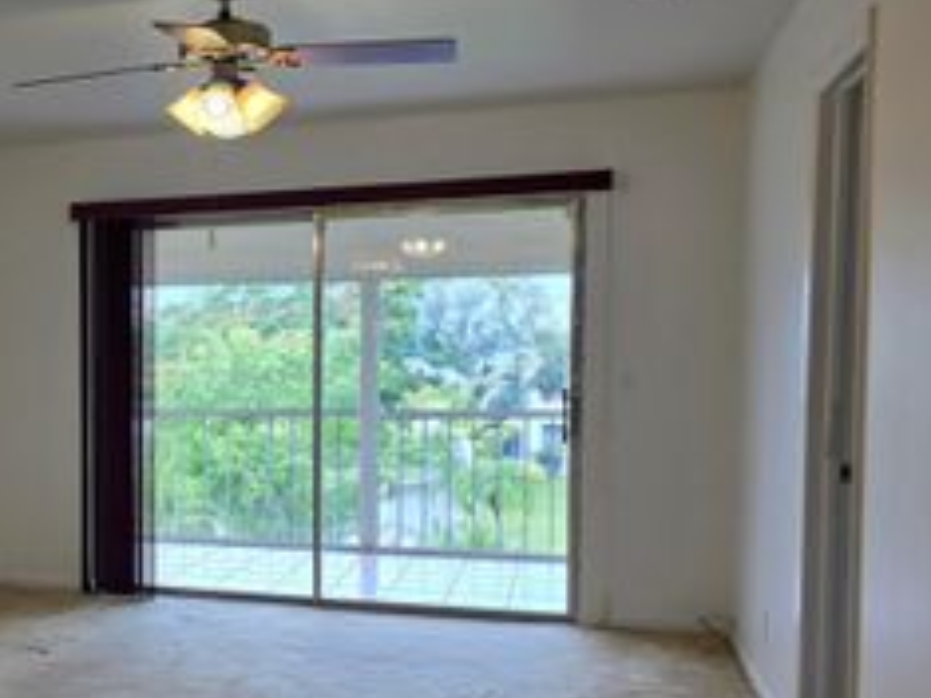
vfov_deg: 29.6
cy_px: 403
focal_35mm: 49
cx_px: 36
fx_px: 1317
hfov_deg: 35.8
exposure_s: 1/120
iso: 32
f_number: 1.7
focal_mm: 6.3
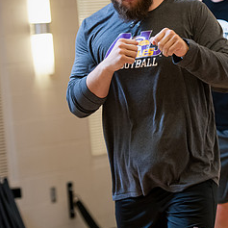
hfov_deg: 8.2
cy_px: 74
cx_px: 224
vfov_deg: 8.2
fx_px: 1580
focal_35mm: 212
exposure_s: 1/200
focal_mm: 102
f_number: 3.2
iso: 1000
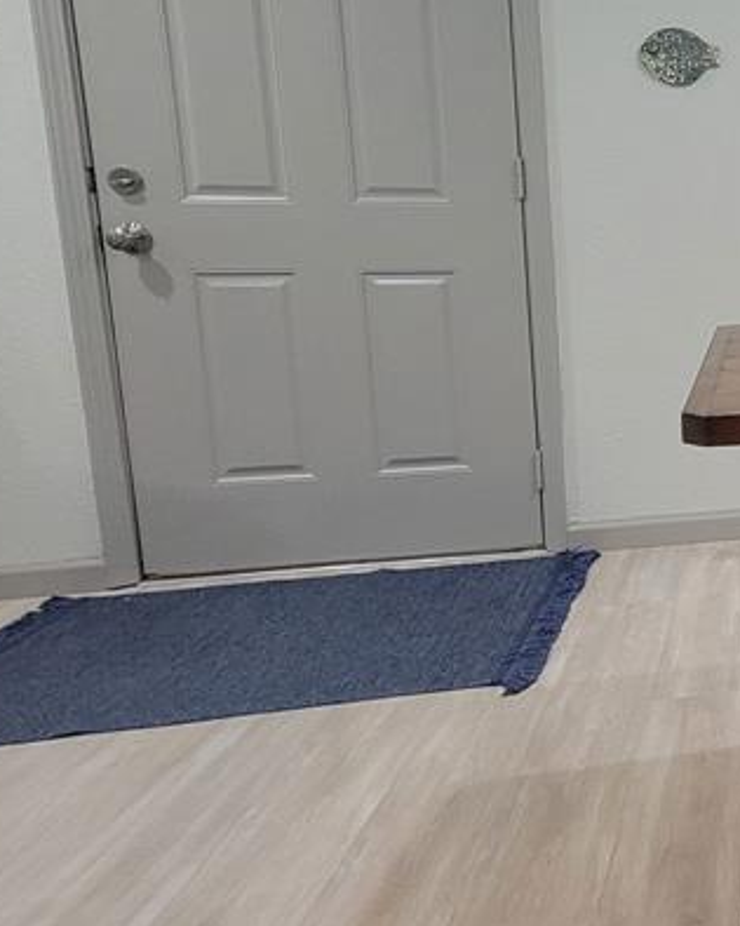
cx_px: 1092
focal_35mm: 33
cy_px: 371
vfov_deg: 53.9
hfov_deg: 29.1
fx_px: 904
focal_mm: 2.2
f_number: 2.2
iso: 400
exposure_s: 1/60
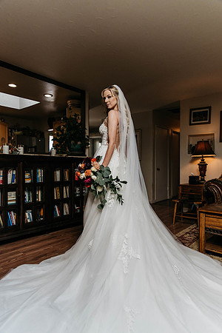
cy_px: 166
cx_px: 111
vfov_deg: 73.7
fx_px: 222
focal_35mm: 24
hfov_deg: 53.1
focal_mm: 24
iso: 1000
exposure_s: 1/1000
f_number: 2.8
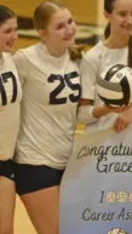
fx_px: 3027
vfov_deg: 4.4
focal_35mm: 488
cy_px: 142
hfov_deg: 2.5
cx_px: 119
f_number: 5
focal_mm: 200
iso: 2500
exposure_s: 1/800
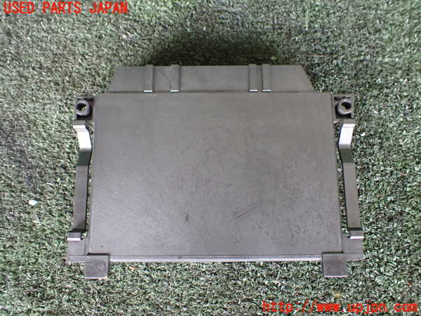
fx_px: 365
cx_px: 210
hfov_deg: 60.0
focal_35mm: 30
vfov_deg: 46.8
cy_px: 158
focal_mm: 5.4
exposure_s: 1/60
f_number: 2.3
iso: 800
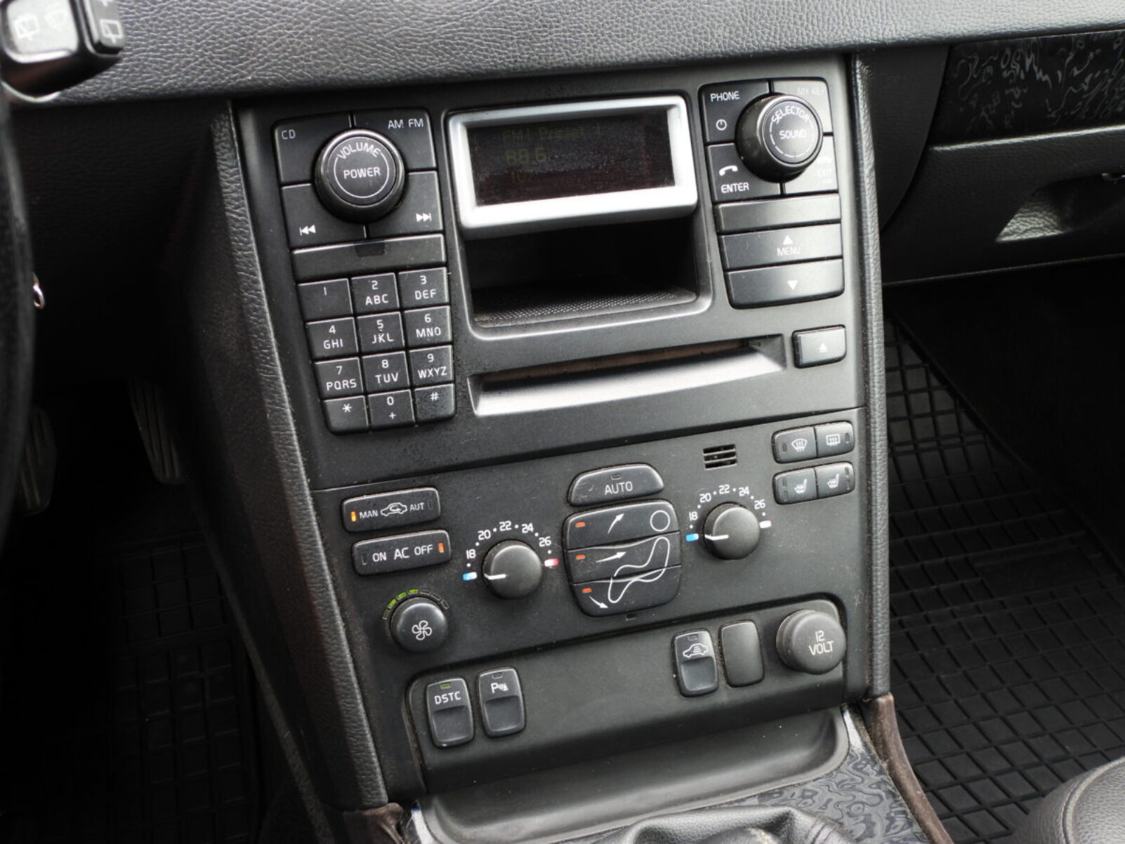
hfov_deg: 49.0
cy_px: 422
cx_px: 562
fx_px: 1235
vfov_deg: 37.7
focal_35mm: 38
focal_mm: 6.8
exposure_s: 1/30
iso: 110
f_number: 3.2
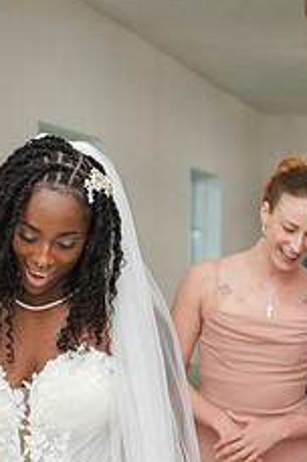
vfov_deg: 17.5
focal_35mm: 117
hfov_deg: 11.6
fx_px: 1501
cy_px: 317
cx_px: 279
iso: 800
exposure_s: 1/200
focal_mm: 35
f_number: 3.2
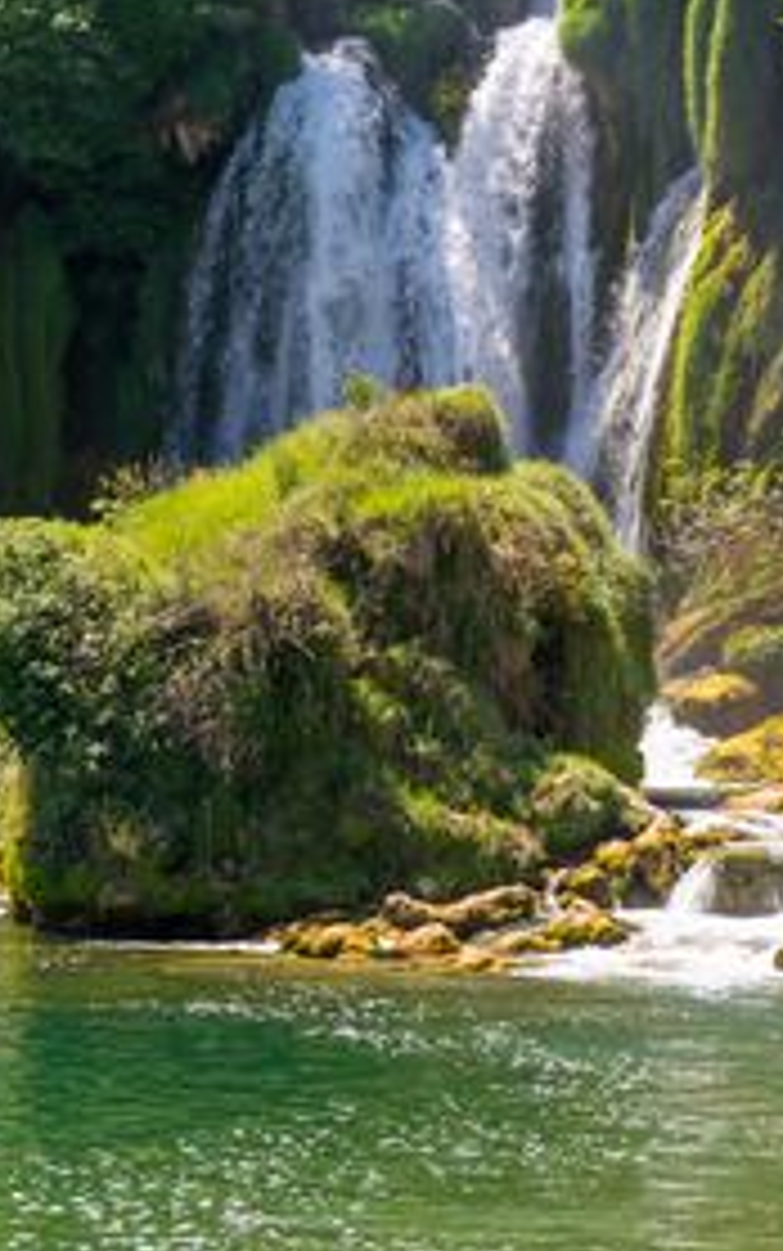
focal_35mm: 112
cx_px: -477
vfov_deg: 18.6
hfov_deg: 11.1
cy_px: 518
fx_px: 3820
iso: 100
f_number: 4.2
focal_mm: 34
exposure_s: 1/125
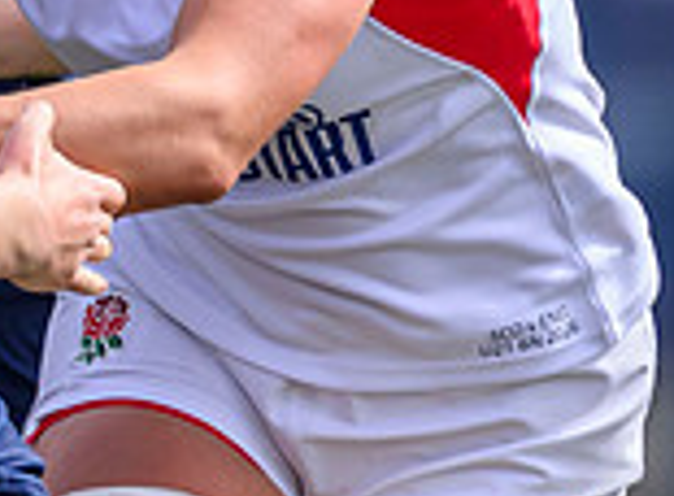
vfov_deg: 0.3
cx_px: -738
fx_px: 82062
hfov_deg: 0.5
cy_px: -42
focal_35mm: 4244
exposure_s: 1/2500
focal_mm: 560
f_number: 4
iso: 500
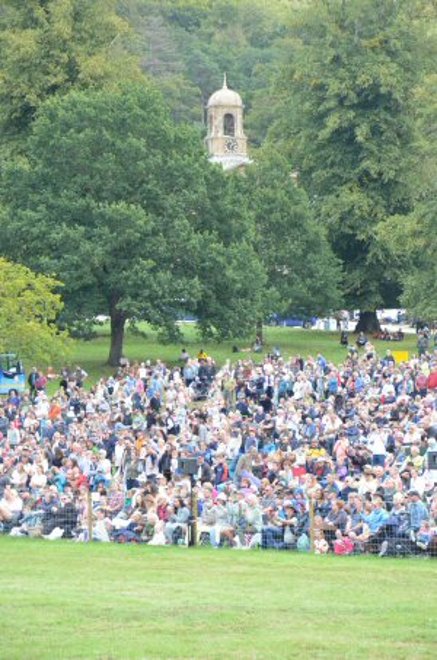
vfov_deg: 11.8
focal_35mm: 174
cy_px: 330
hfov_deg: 7.9
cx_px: 218
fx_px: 3183
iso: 1600
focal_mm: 116
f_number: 9
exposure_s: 1/320
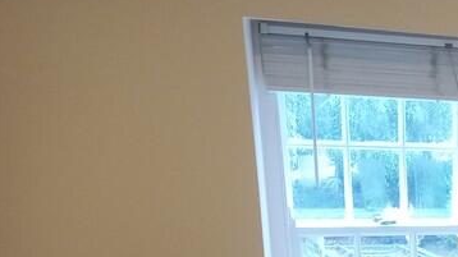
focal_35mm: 78
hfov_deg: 23.0
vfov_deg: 13.9
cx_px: 651
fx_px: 947
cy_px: 453
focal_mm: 4.6
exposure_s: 1/33.3
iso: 100
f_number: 2
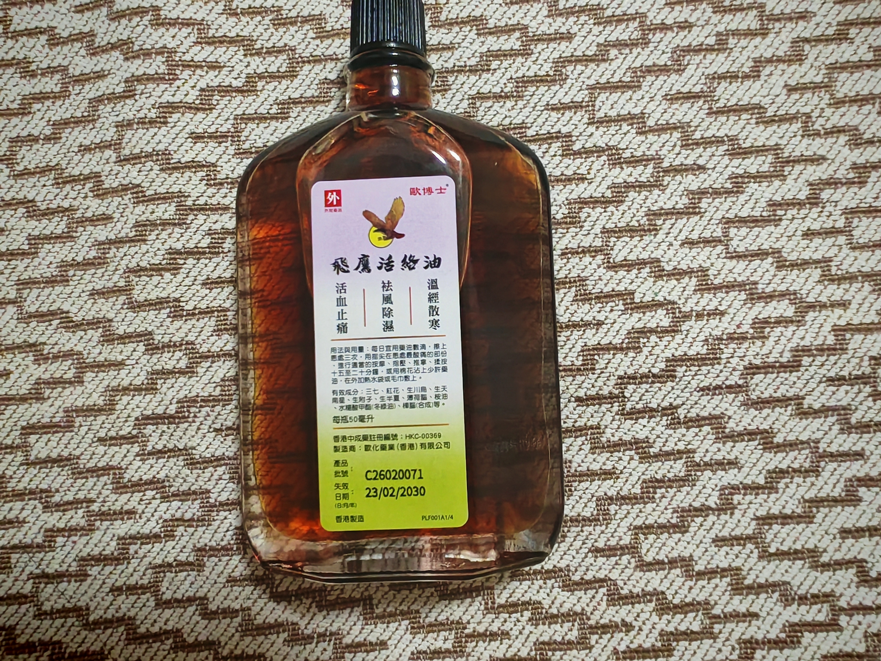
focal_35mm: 26
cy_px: 330
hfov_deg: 67.3
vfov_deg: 53.1
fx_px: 662
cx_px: 440
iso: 1600
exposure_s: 1/33
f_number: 2
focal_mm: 1.82
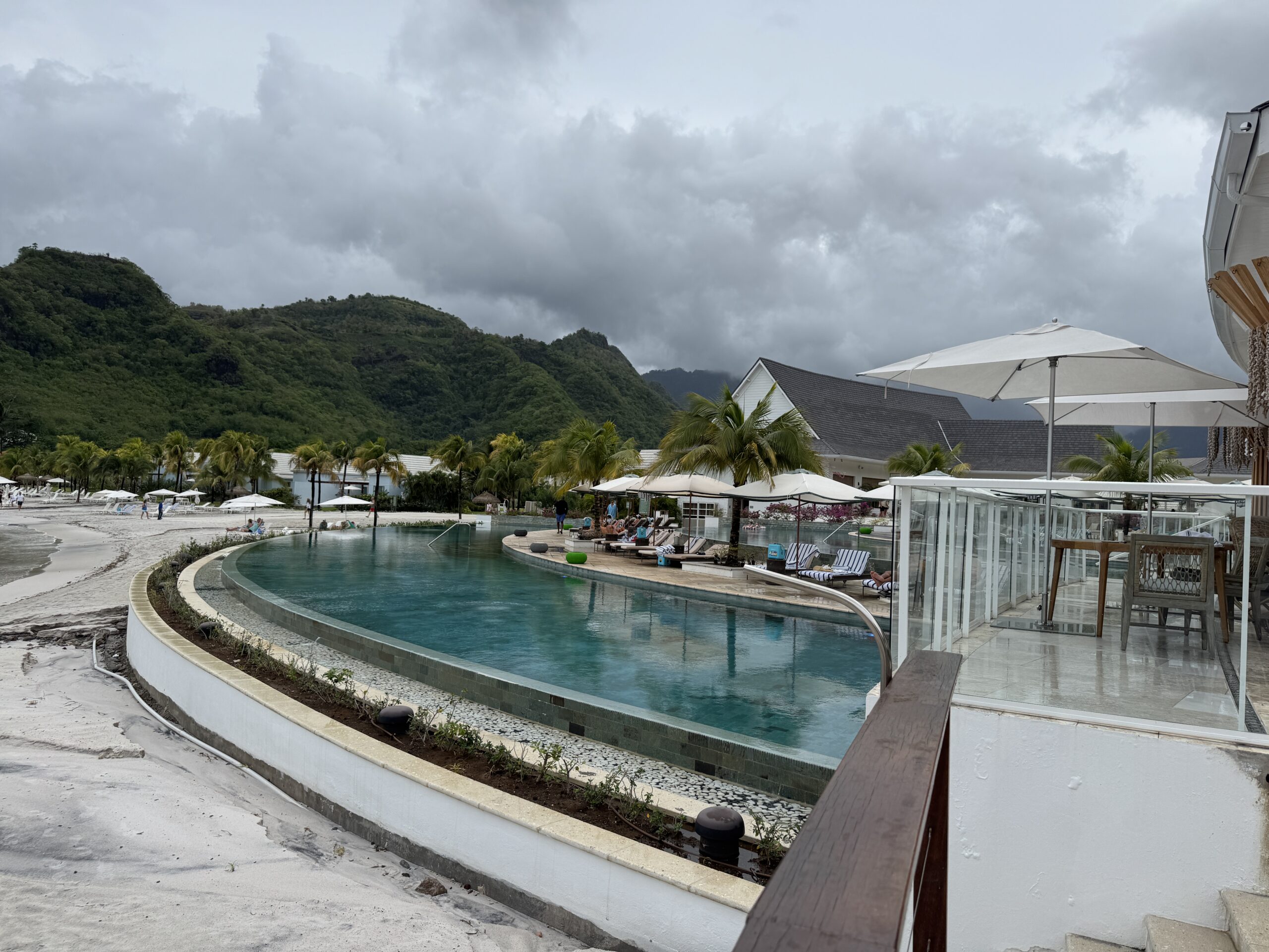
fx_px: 880
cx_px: 634
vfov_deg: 56.8
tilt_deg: -0.8
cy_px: 476
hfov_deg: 71.6
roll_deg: -2.5
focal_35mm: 24
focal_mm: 6.76
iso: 80
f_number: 1.78
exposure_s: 1/6410
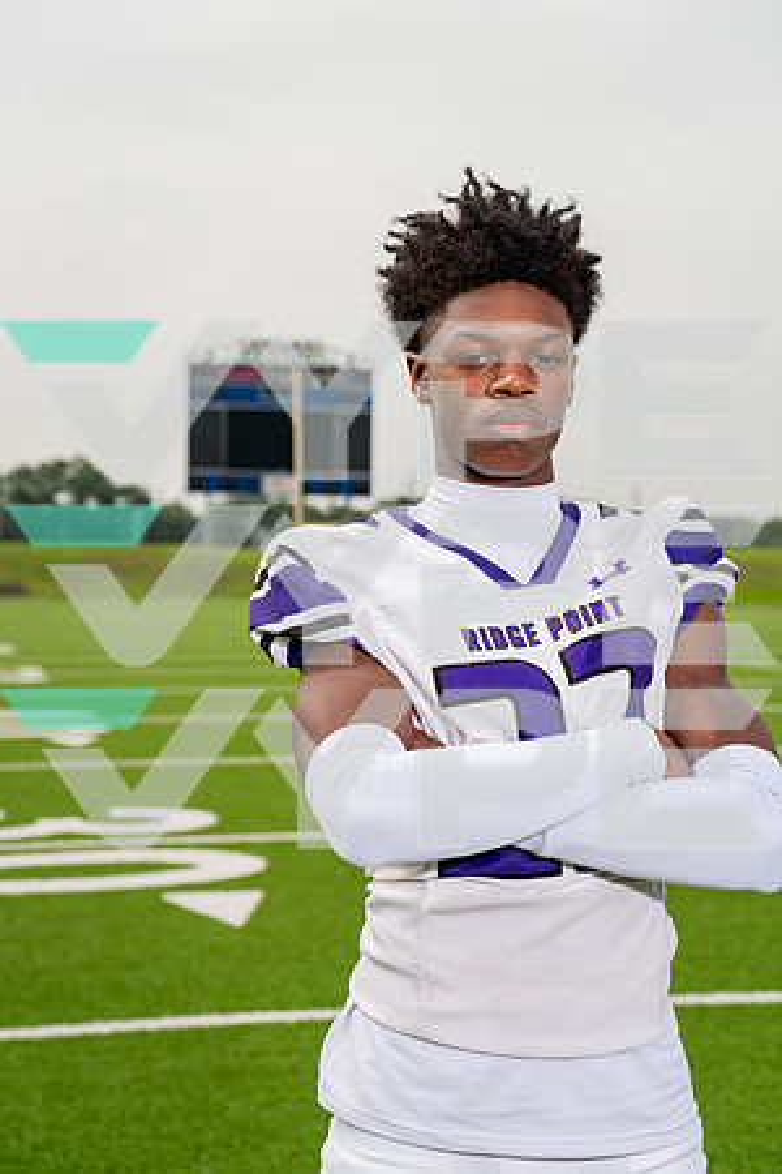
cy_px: 587
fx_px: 2281
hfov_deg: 19.5
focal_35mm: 70
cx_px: 391
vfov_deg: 28.8
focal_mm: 70
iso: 125
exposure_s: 1/800
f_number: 5.6
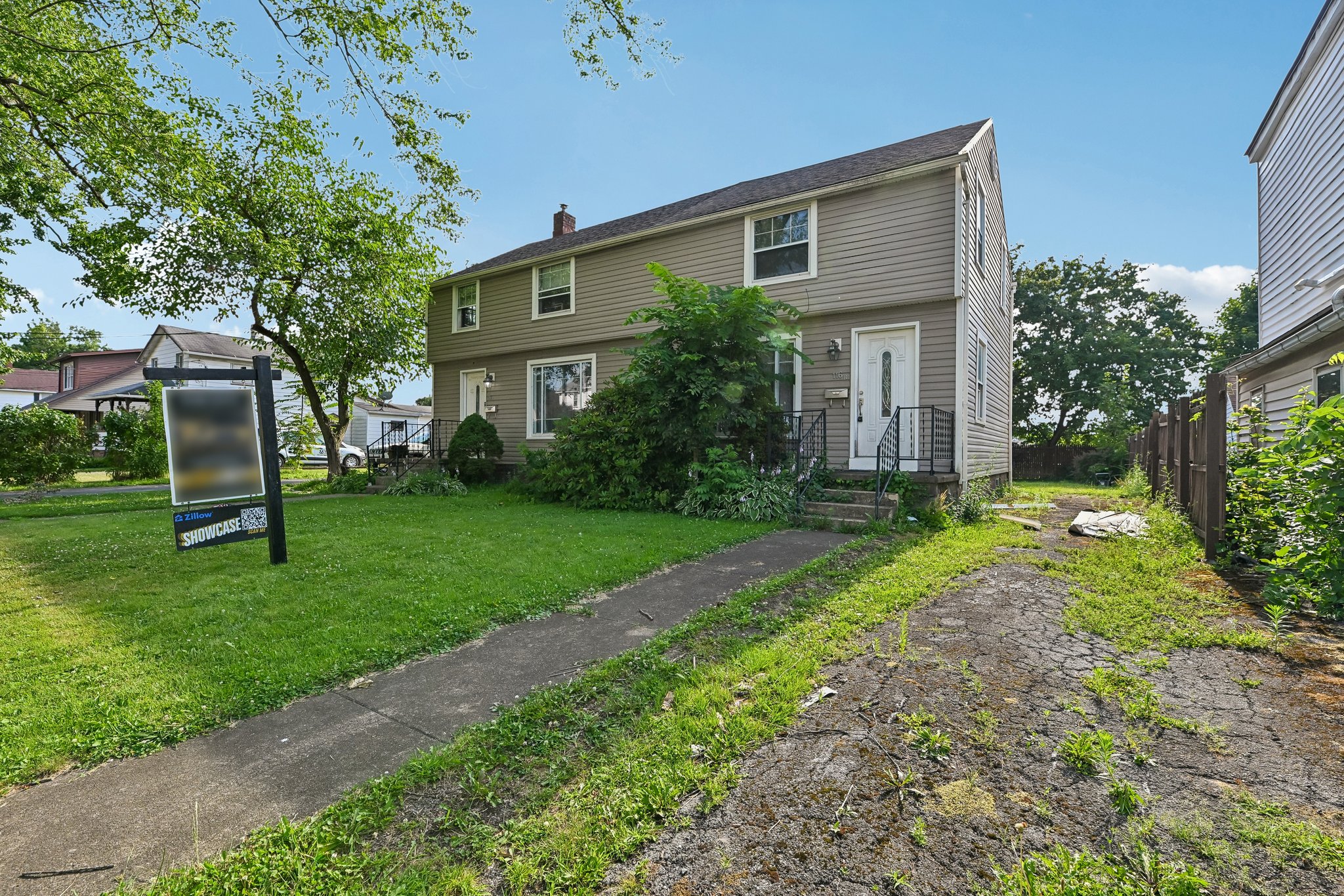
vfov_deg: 73.7
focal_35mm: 16
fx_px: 597
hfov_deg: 96.7
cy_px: 448
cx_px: 672
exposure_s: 1/2000
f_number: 6.3
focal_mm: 16
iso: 1000
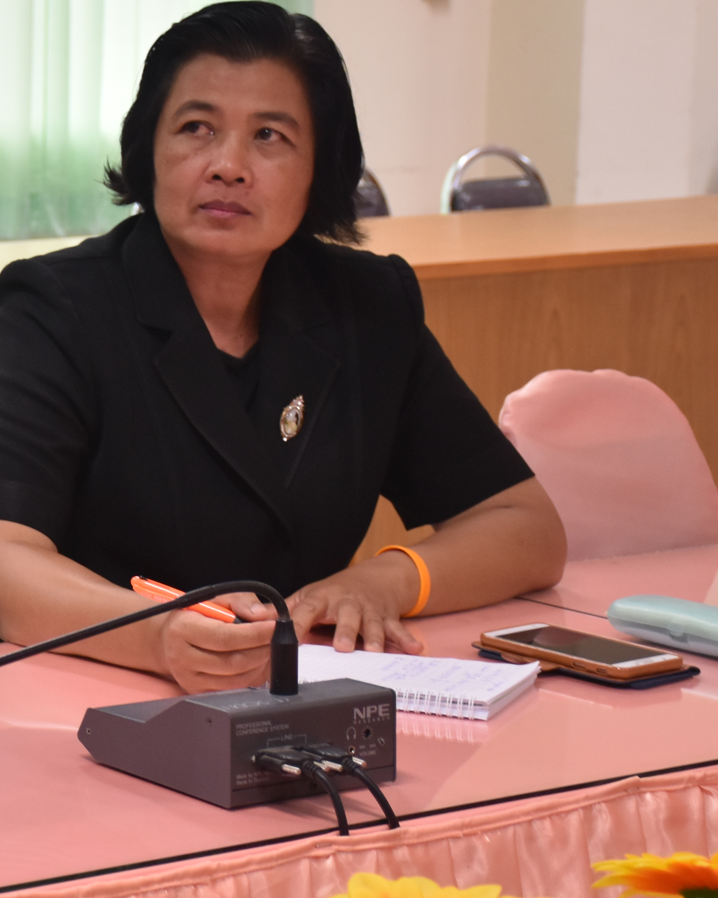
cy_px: 296
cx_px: -238
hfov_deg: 11.7
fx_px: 3400
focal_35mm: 128
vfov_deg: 15.0
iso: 500
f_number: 4.2
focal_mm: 38
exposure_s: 1/60
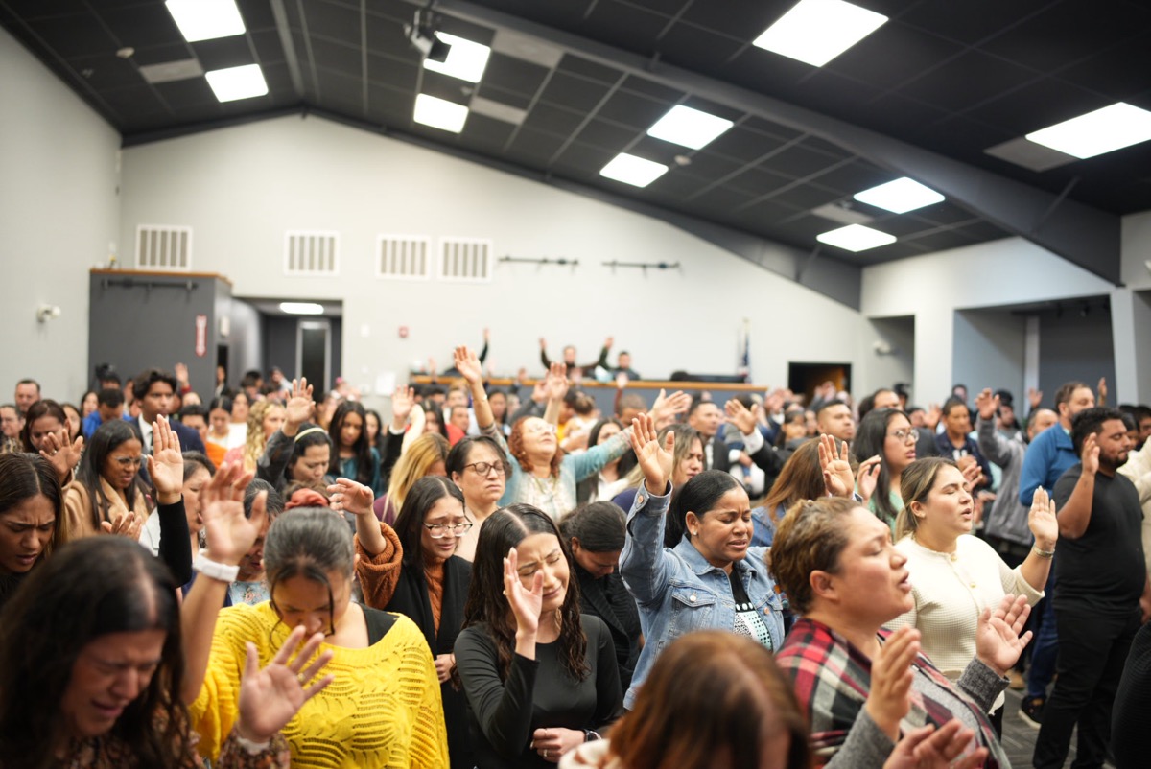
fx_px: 1120
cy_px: 384
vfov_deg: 37.9
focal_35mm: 35
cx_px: 576
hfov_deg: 54.4
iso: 1000
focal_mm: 35
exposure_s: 1/125
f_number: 1.8
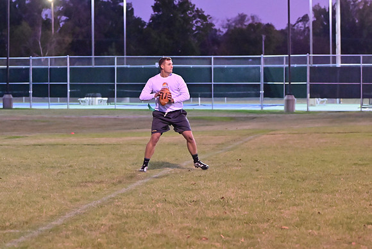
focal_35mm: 150
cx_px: 186
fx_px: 1550
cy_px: 124
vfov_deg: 9.2
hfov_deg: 13.7
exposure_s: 1/400
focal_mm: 100
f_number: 4
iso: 6400
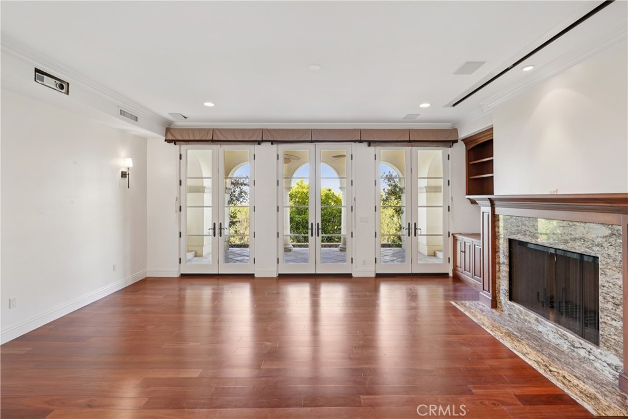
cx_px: 314
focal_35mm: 16
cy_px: 210
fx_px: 279
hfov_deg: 96.7
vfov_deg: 73.8
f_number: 8
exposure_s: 1/13
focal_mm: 16
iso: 400
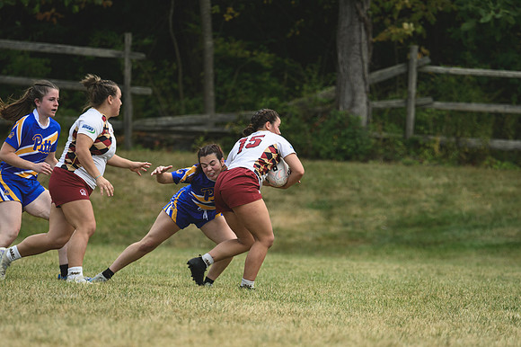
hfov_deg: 2.5
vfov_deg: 1.7
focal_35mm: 825
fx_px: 11932
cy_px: 174
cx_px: 260
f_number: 6.3
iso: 400
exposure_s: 1/1000
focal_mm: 550
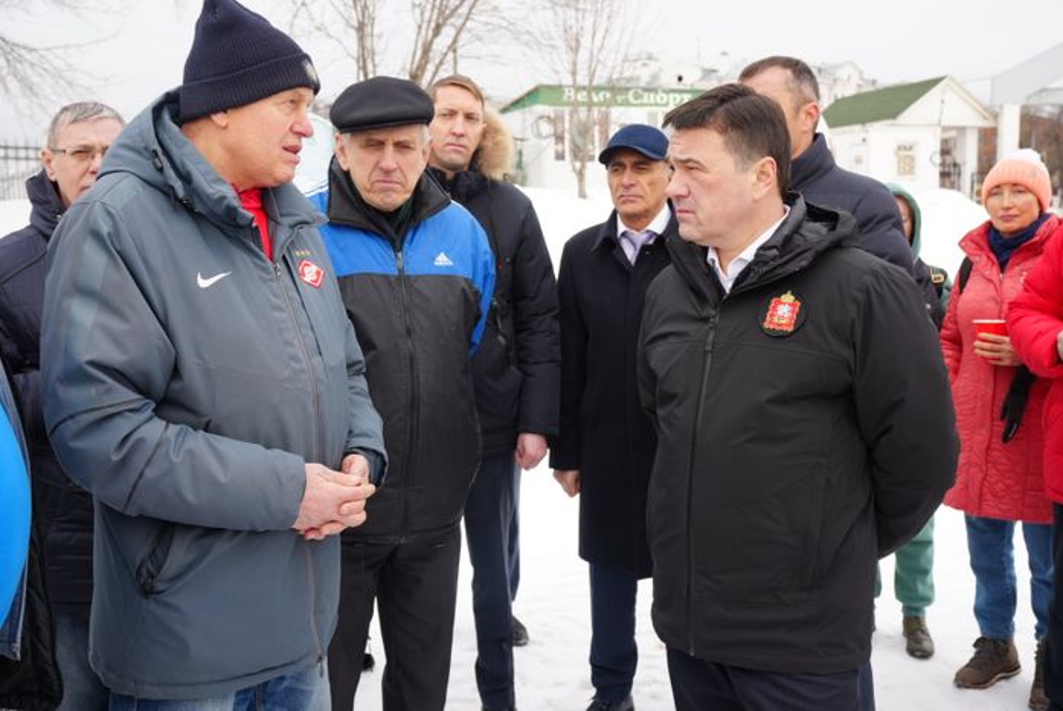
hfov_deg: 54.4
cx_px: 532
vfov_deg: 37.9
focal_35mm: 35
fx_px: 1034
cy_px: 356
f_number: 6.3
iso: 500
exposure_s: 1/200
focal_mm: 35
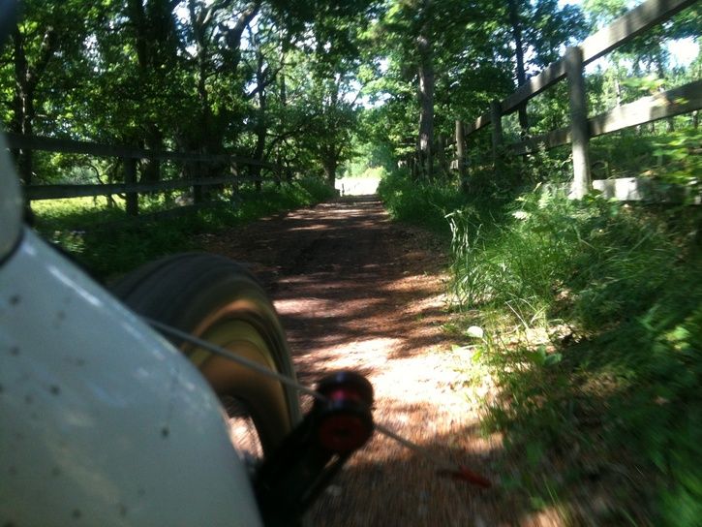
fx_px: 710
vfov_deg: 40.7
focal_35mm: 35
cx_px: 351
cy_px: 264
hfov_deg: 52.6
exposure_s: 1/145
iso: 64
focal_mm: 3.85
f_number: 2.8
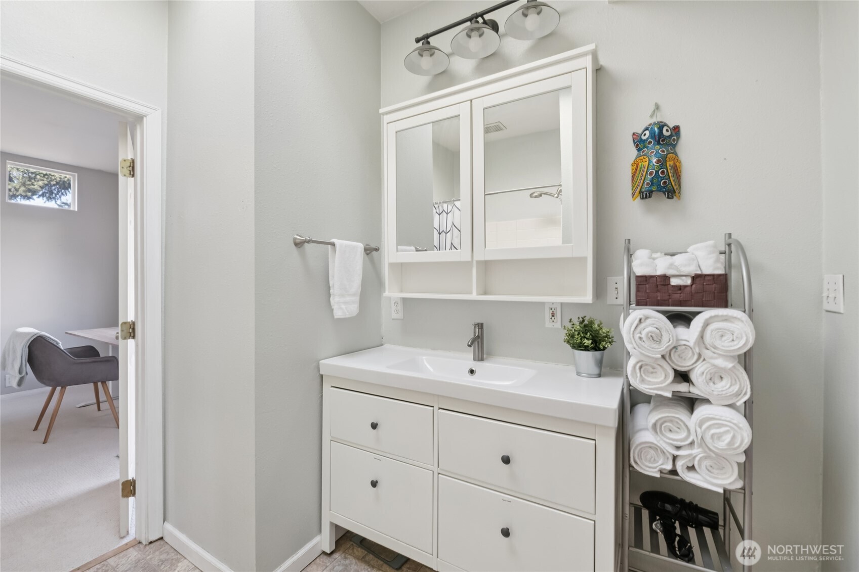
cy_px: 286
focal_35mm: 15
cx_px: 430
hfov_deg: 100.4
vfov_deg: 77.3
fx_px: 358
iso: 250
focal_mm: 10
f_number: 9
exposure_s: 1/25
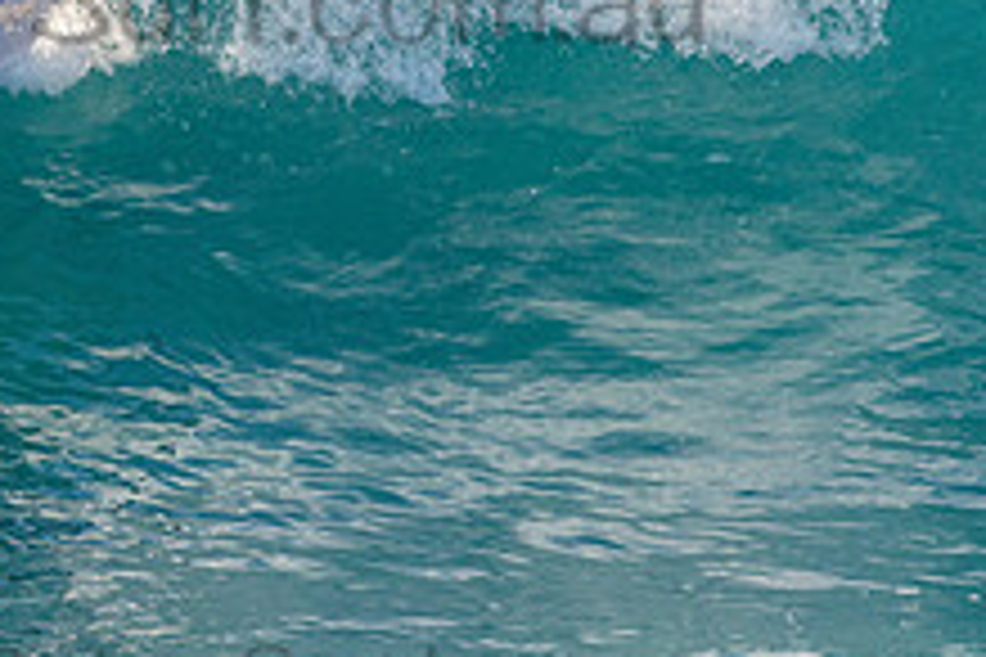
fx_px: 44367
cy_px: -102
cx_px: -60
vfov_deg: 0.8
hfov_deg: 1.3
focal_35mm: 1620
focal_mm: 500
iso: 400
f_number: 5.6
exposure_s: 1/2000
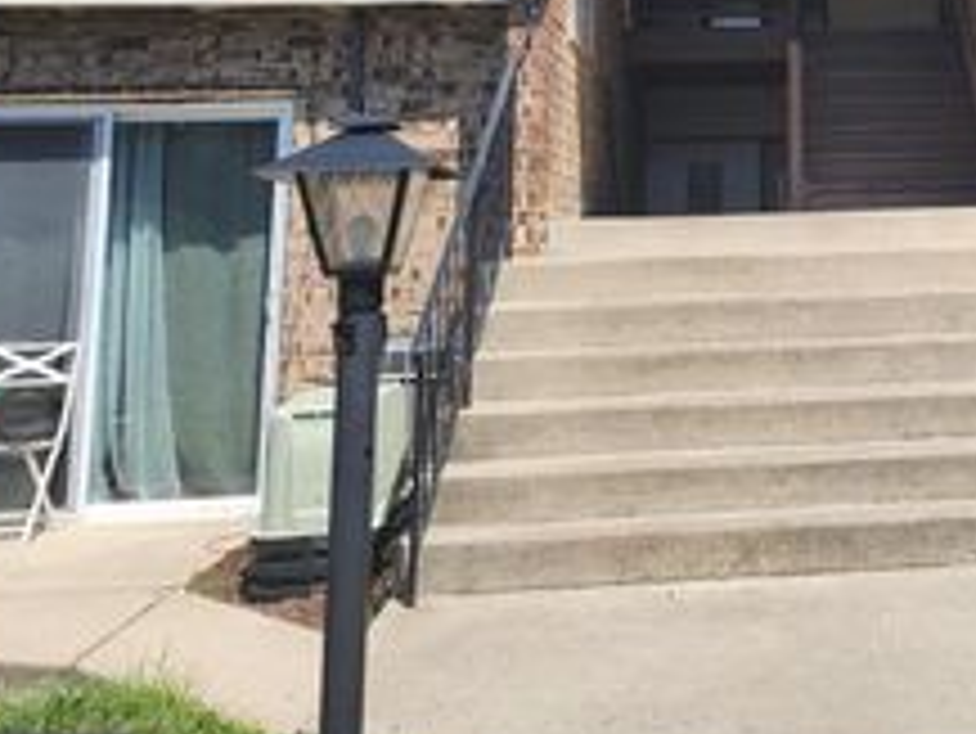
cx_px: 985
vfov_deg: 26.0
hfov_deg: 33.0
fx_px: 1495
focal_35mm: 53
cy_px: -20
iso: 12
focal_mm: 6.4
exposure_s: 1/854
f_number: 1.8
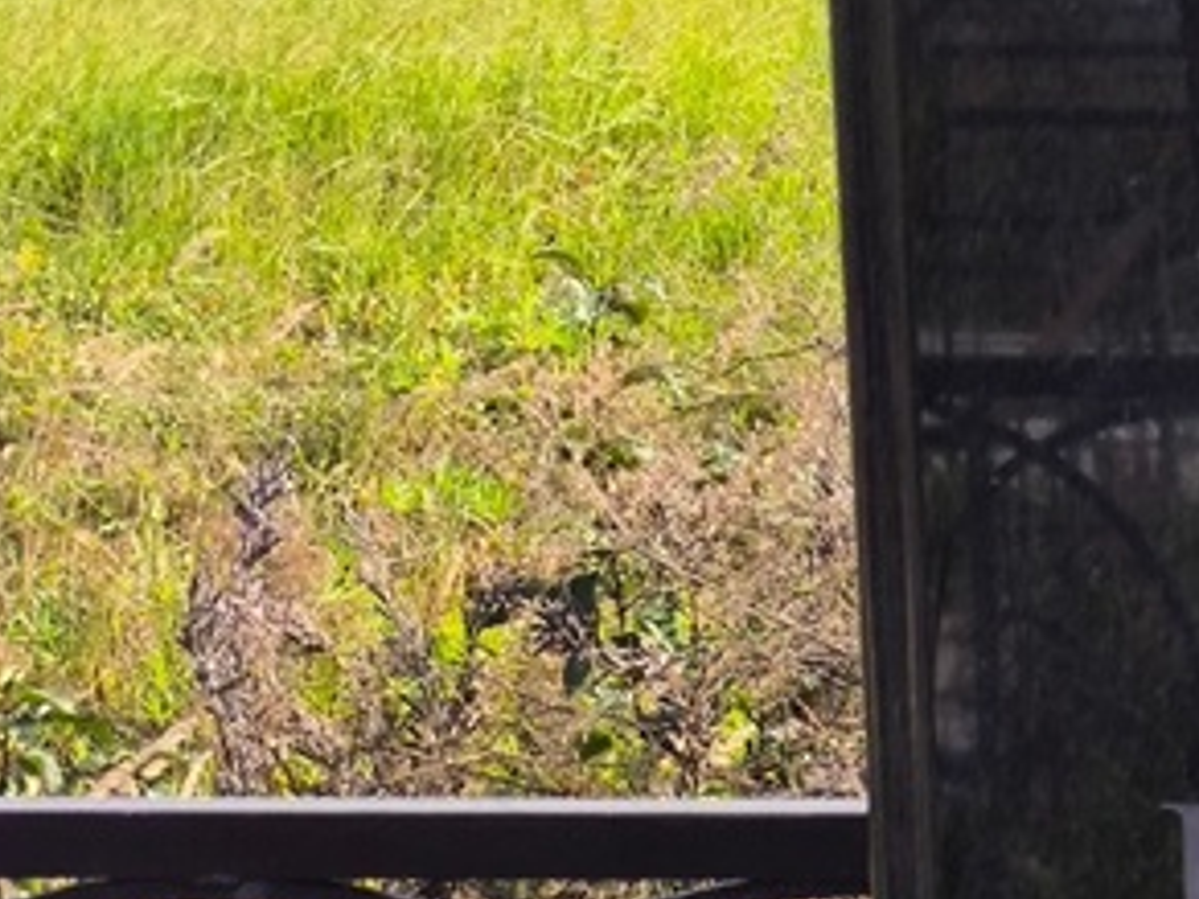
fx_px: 4745
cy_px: 1186
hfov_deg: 13.8
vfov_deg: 10.6
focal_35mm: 137
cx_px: 1575
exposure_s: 1/705
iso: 50
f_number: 1.7
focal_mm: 4.71
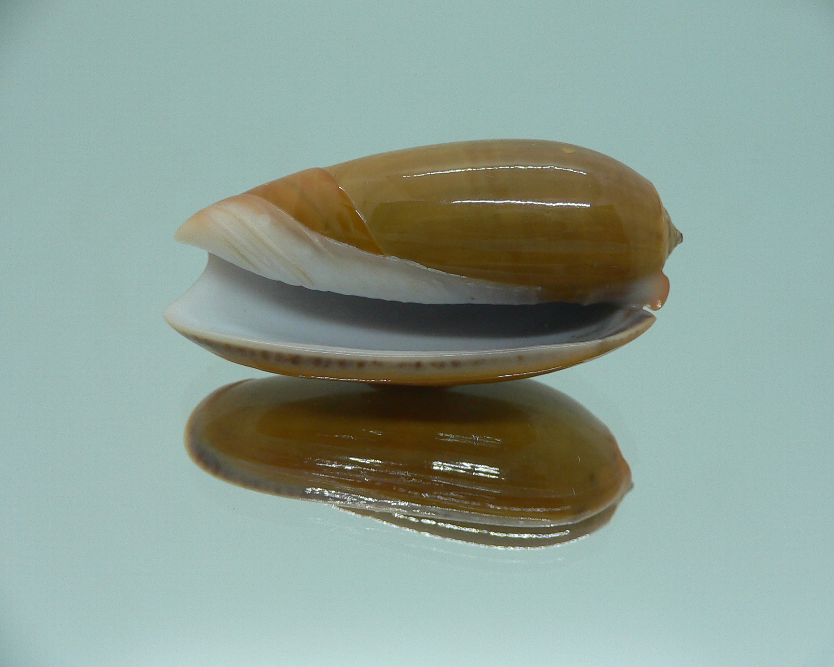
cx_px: 424
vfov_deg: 40.1
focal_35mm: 37
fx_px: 913
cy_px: 337
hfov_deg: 49.1
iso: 80
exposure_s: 1/60
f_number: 2.8
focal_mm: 4.6
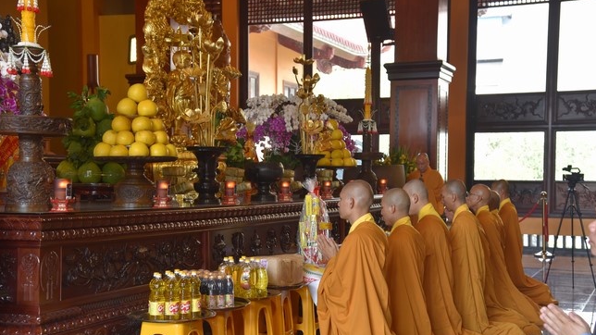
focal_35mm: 55
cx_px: 300
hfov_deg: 37.9
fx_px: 869
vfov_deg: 21.8
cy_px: 191
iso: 400
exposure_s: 1/80
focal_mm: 52
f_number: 4.5
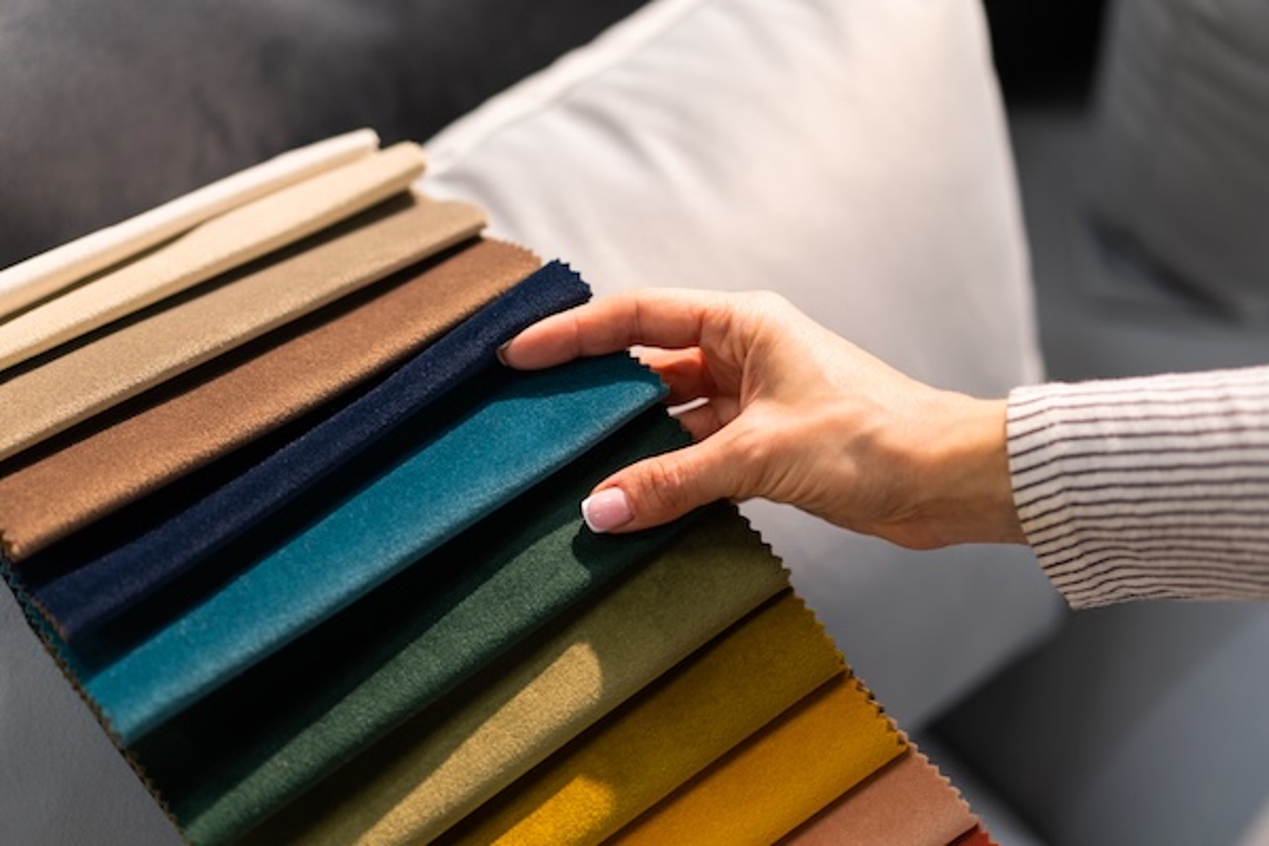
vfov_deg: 24.6
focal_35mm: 55
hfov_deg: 36.2
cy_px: 423
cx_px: 634
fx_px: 1939
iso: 500
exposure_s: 1/160
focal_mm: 55
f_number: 2
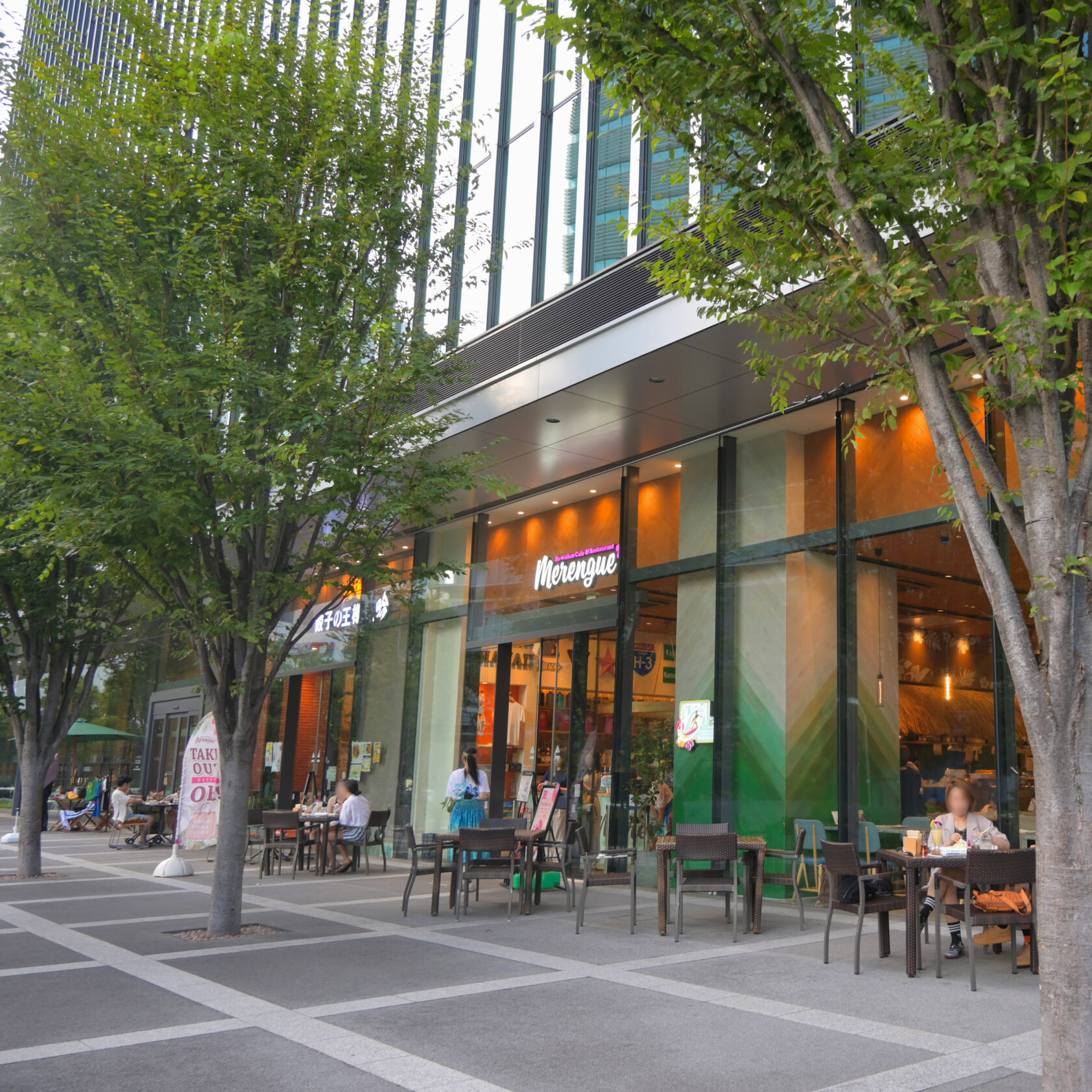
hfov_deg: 51.0
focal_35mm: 31
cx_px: 774
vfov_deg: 52.5
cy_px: 546
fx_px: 1106
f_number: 4
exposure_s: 1/25
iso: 110
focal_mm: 16
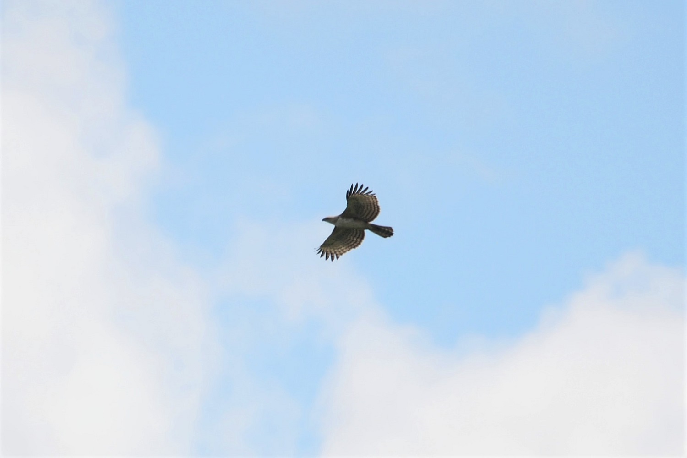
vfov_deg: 1.6
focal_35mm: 840
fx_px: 16029
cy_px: 229
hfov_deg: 2.5
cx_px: 344
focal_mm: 420
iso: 100
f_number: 5.6
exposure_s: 1/1250
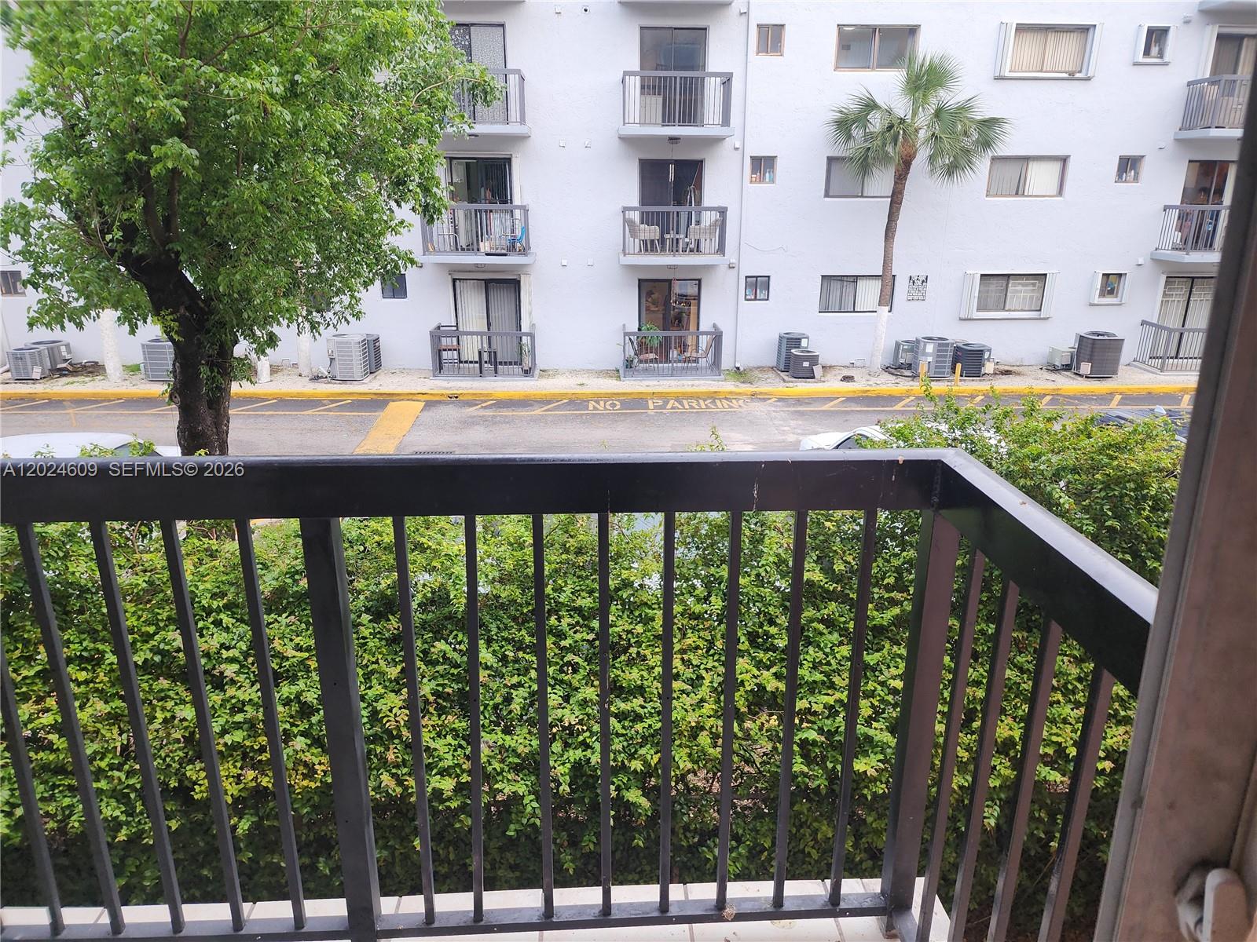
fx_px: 835
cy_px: 471
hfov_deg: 73.9
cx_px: 628
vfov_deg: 58.9
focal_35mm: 23
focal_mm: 6.4
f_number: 1.8
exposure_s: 1/180
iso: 64
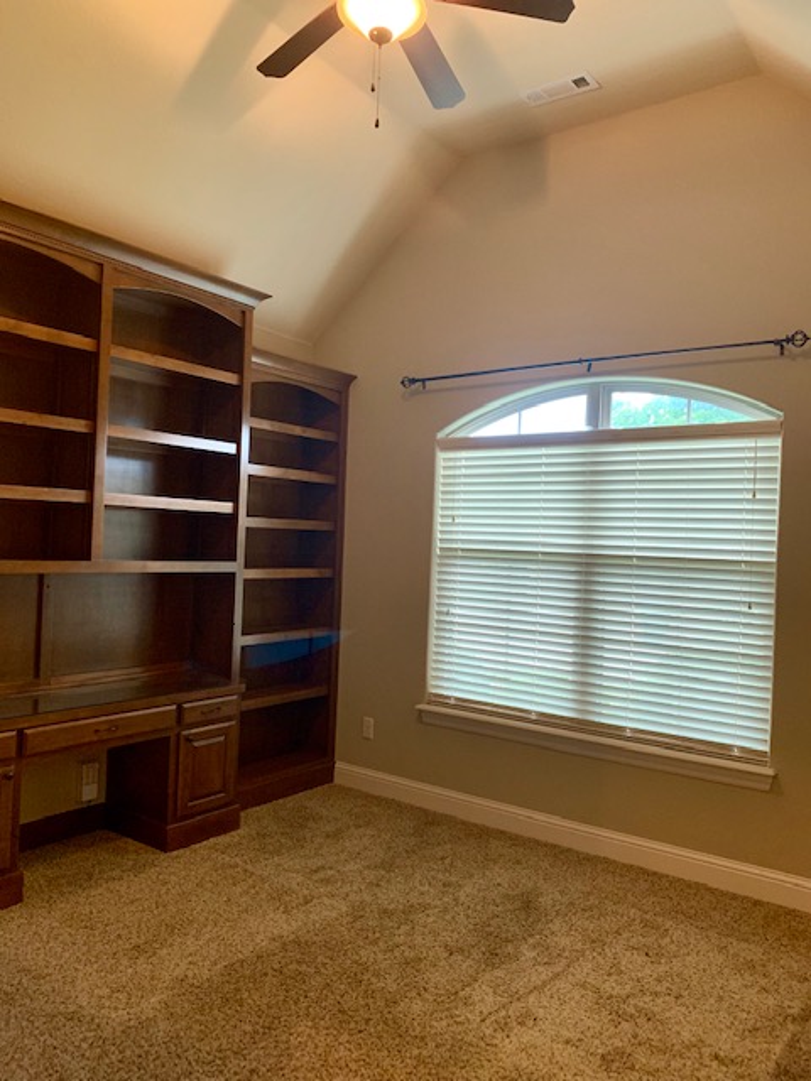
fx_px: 812
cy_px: 540
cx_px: 406
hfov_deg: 53.1
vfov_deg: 67.3
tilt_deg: +1.8
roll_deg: -2.6
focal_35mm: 26
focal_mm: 4.25
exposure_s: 1/60
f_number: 1.8
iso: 400
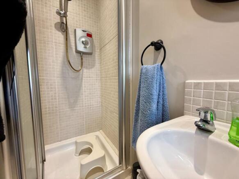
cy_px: 90
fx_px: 97
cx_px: 120
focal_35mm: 14
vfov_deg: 85.7
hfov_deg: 102.1
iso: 160
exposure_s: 1/100
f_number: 2.2
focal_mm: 2.22
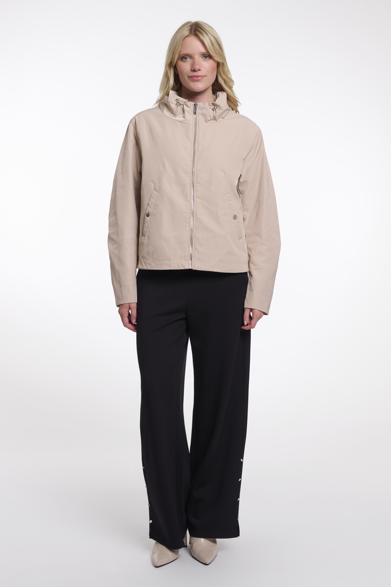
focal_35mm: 57
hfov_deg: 23.7
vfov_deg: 35.1
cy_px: 294
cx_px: 196
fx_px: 930
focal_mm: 57
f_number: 8
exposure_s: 1/160
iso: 125
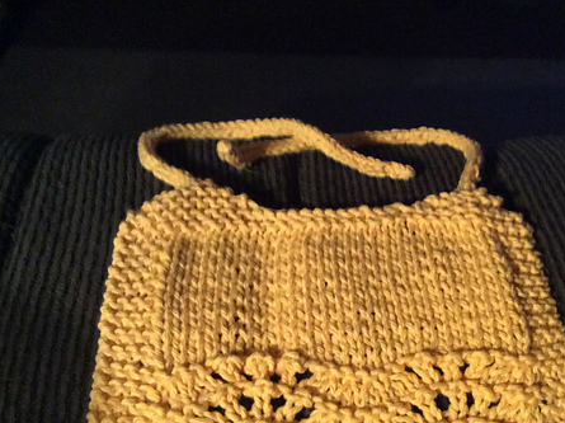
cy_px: 281
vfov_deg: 31.2
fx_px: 750
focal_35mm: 46
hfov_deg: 41.0
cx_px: 345
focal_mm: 3.3
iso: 320
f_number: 2.4
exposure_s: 1/15
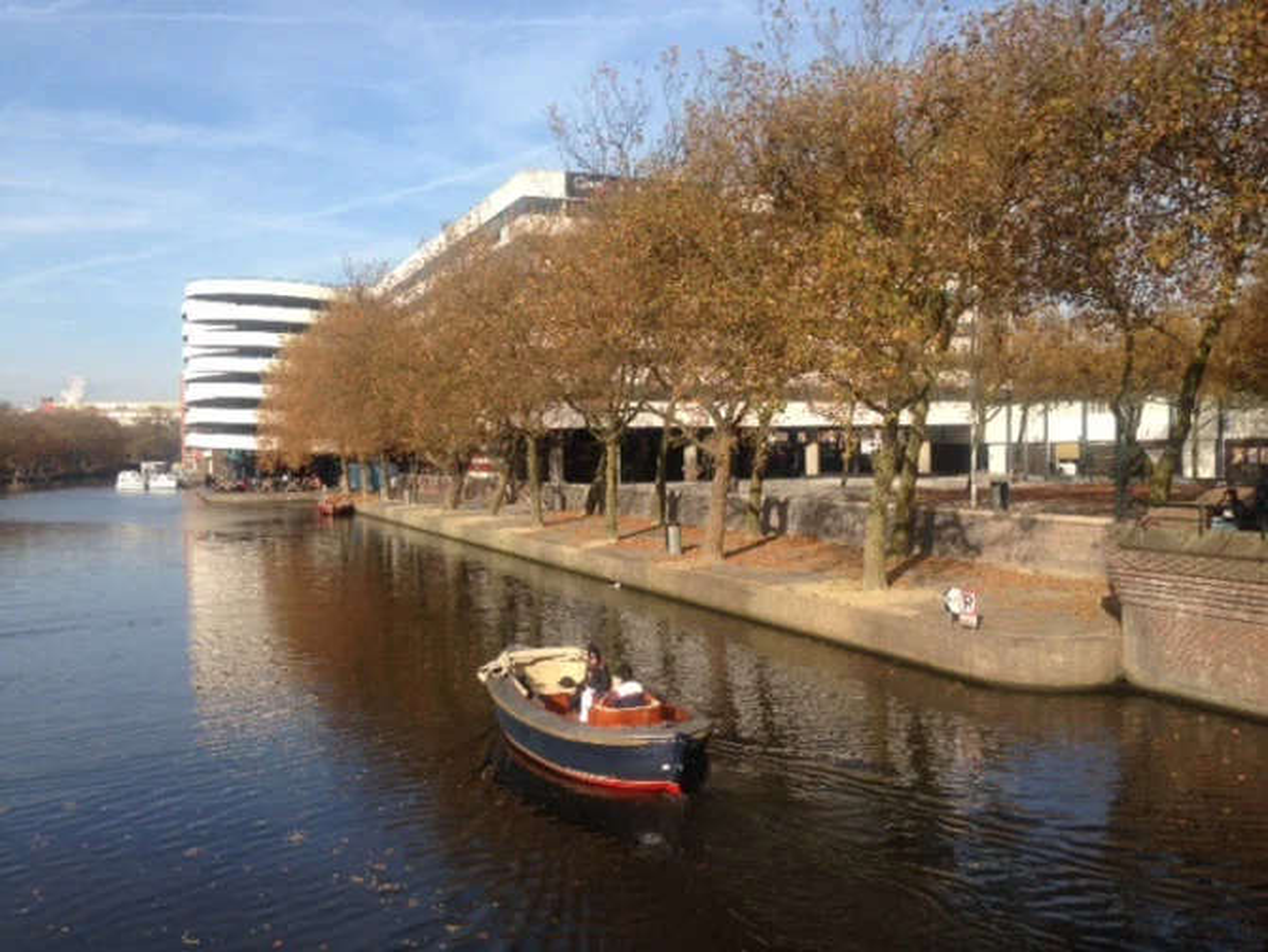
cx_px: 634
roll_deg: +0.3
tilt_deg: -2.1
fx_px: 1209
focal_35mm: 33
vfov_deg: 43.0
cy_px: 476
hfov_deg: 55.3
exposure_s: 1/1355
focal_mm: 4.12
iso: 50
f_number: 2.4
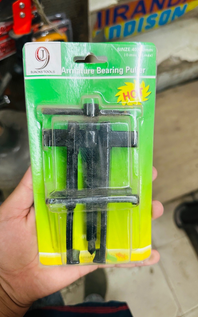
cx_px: 114
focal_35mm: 26
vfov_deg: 70.4
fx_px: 224
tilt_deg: -71.6
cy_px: 159
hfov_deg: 47.5
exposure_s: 1/79
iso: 250
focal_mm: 6.86
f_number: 1.78
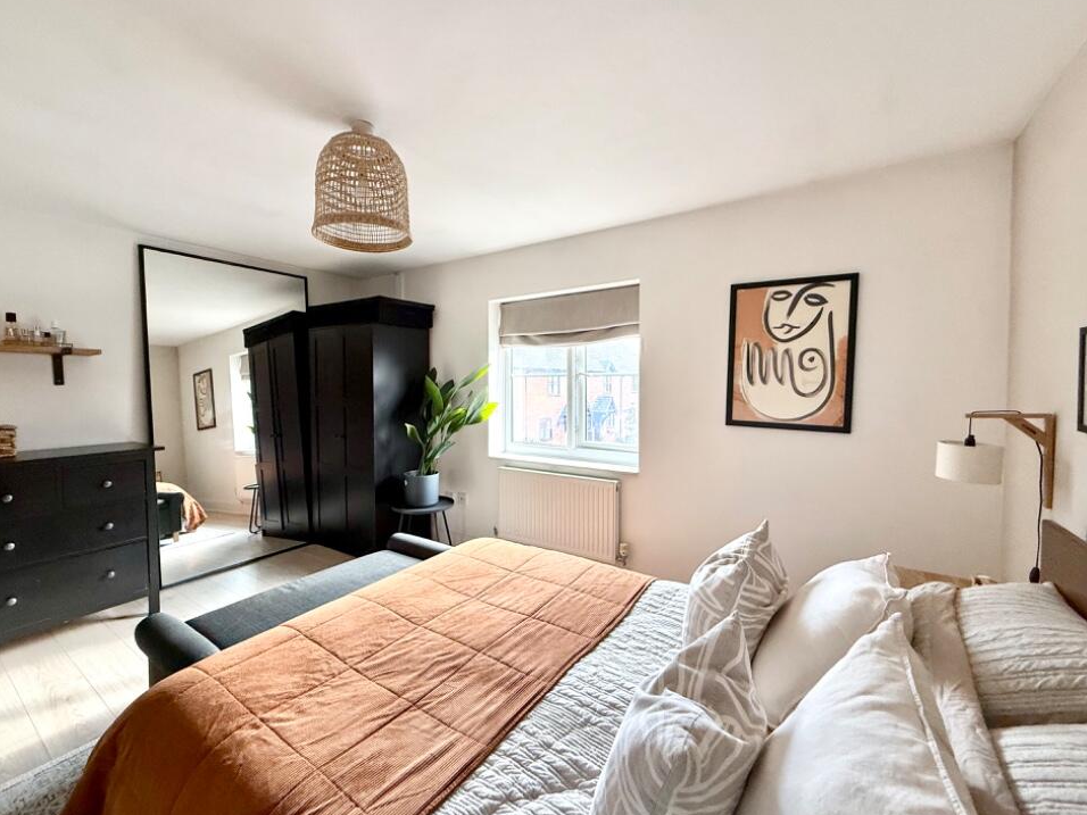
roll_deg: +0.1
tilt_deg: -1.3
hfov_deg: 98.1
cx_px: 524
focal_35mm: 15
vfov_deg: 81.7
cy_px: 401
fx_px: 471
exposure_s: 1/99
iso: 200
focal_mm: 2.22
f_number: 2.2
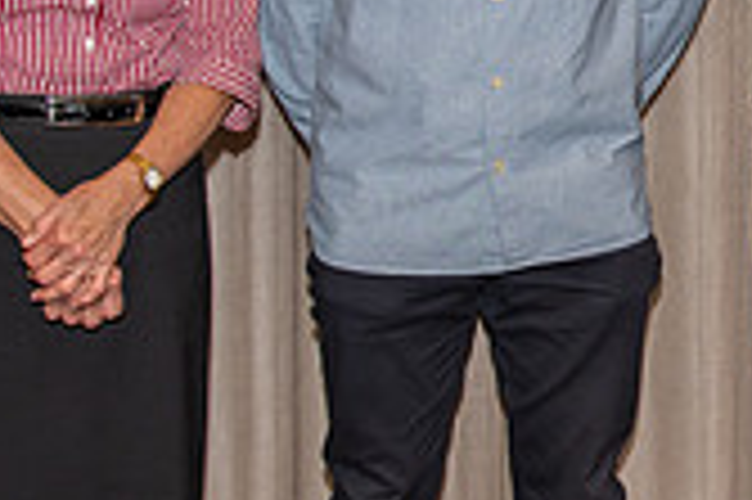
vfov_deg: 10.8
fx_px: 2629
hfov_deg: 15.6
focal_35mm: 126
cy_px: 57
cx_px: 911
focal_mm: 32
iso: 800
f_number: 5.6
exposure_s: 1/60
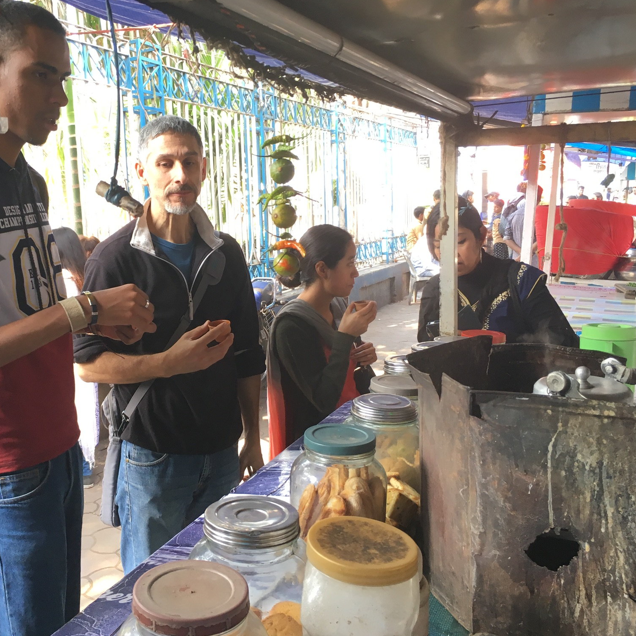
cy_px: 313
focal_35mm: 35
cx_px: 216
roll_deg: +2.4
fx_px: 728
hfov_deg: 46.5
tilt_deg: -8.0
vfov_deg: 47.2
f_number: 2.2
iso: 32
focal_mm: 4.15
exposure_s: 1/33
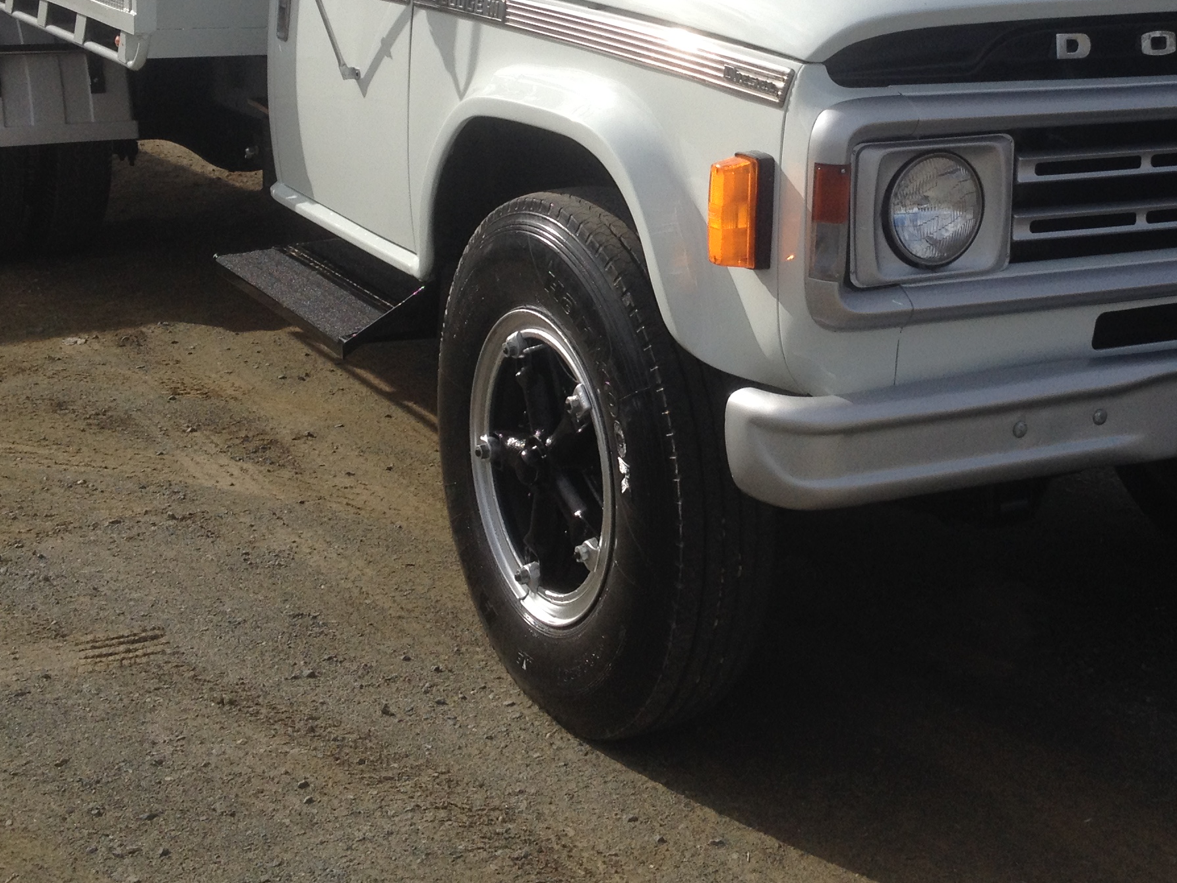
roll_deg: -0.8
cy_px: 126
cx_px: 780
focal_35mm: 64
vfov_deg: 22.5
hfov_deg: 30.1
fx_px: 2176
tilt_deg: -7.3
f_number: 2.4
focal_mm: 4.28
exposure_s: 1/1842
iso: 50
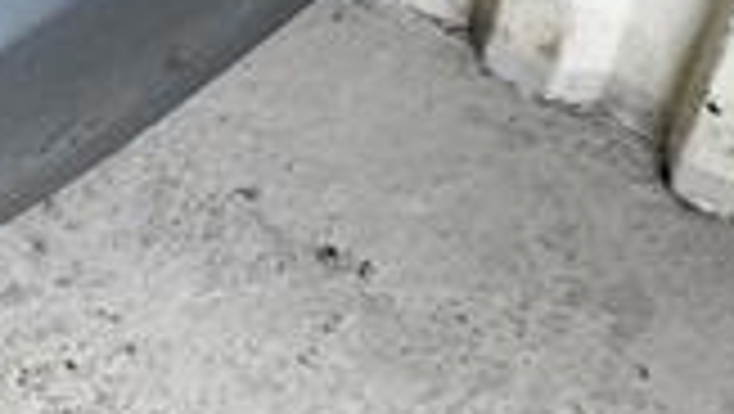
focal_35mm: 205
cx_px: 5
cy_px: -279
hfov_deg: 10.4
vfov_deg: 5.9
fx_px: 3993
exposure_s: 1/31
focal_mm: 6.86
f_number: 1.78
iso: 64
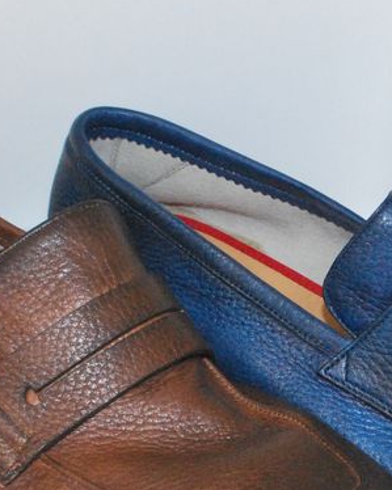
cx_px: 285
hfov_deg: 15.5
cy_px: 371
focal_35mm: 99
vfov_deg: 19.2
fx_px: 1436
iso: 1600
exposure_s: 1/200
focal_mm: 22
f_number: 8
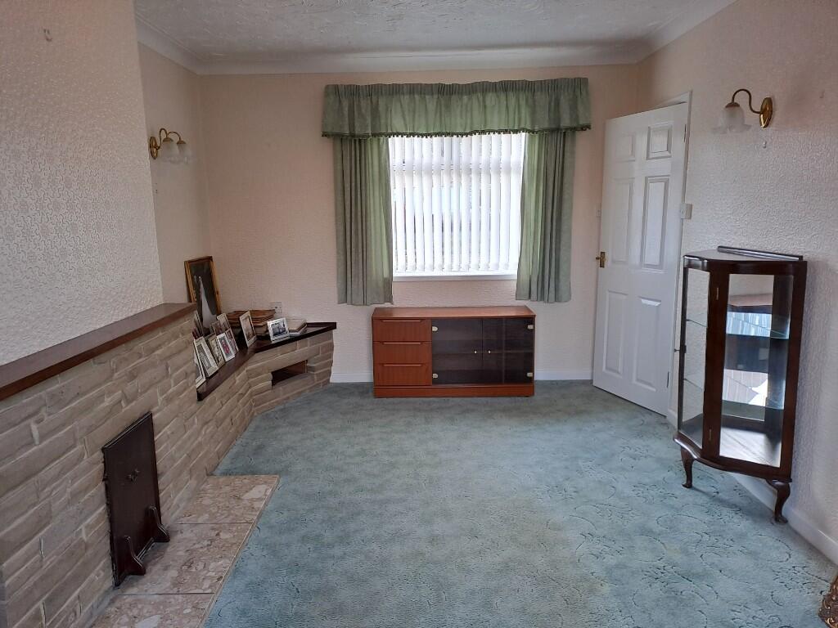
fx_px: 605
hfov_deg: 69.4
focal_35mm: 25
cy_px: 314
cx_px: 419
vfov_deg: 54.9
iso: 50
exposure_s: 1/100
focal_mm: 4.65
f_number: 1.8
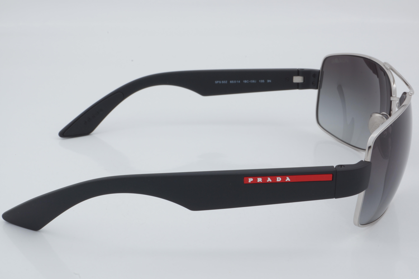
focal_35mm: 68
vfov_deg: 20.2
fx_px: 786
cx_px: 210
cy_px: 140
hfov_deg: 29.9
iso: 100
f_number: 32
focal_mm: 45
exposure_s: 1/3
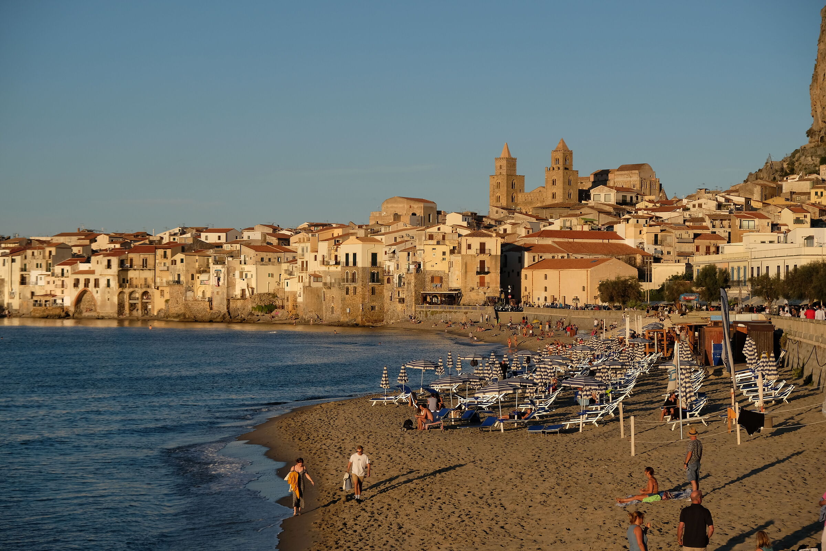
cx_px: 413
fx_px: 1904
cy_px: 276
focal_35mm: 83
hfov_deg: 24.5
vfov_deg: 16.5
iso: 200
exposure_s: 1/950
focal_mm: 55
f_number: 5.6
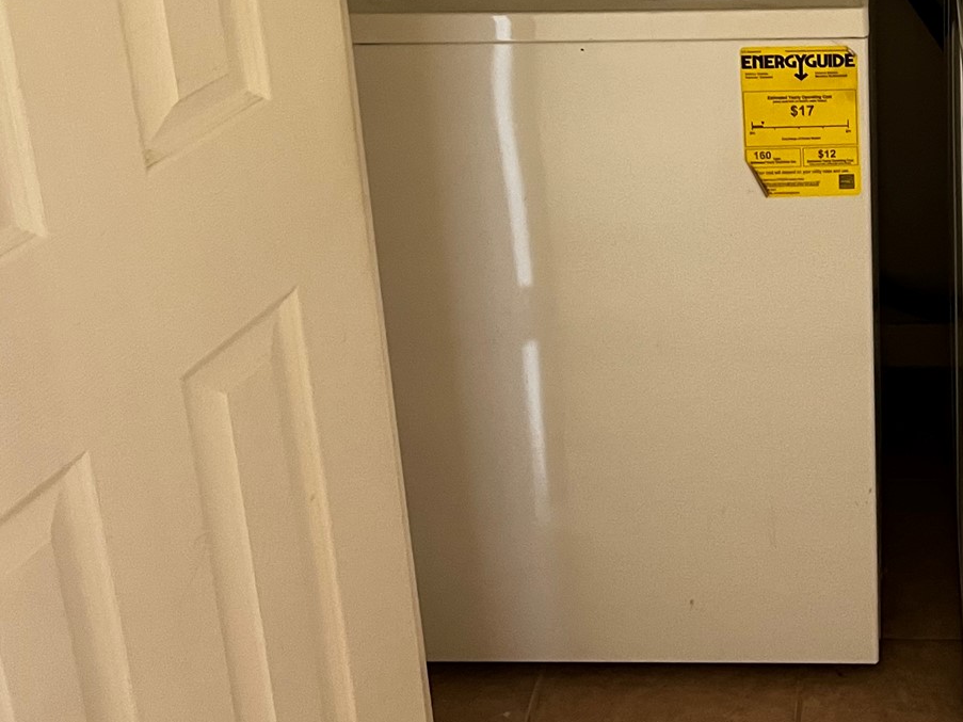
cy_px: -55
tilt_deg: -18.6
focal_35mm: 59
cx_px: 836
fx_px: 1641
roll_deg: +1.9
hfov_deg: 31.4
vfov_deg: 23.4
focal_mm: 5.7
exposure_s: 1/40
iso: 400
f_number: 1.5
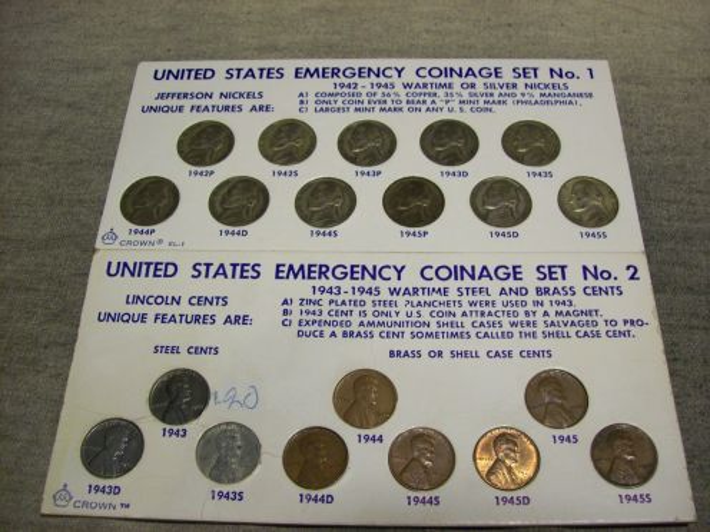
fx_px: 738
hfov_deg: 51.4
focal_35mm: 36
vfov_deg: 39.7
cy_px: 266
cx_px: 355
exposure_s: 1/40.5
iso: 160
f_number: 2.7
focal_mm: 6
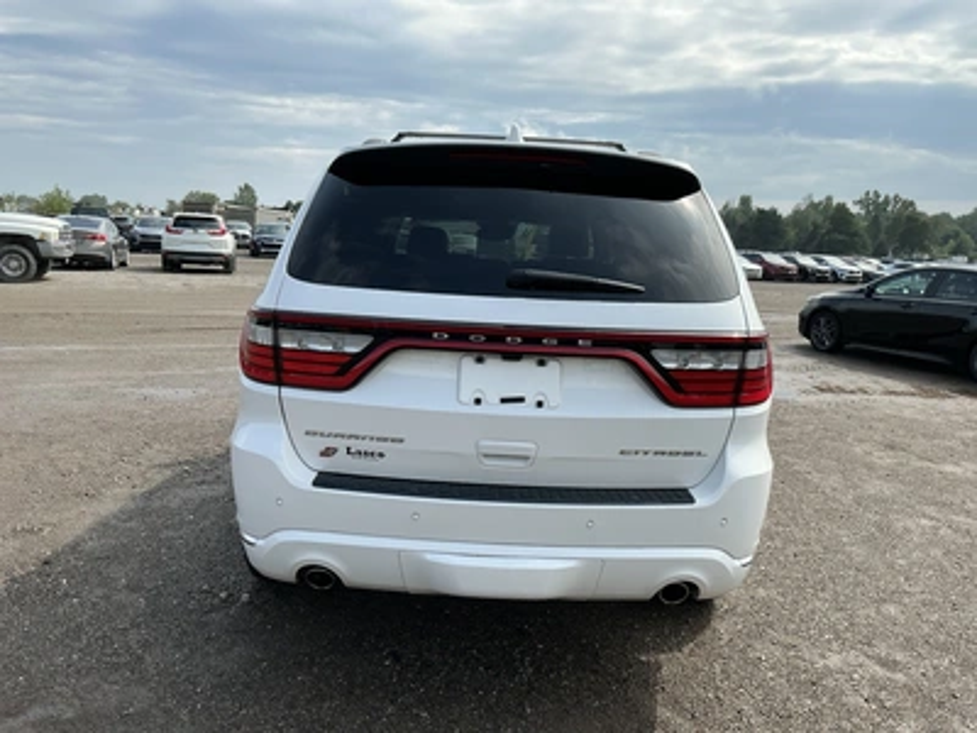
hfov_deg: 63.4
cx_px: 488
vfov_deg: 49.7
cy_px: 366
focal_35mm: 28
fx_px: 790
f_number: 1.8
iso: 25
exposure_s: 1/1490
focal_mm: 3
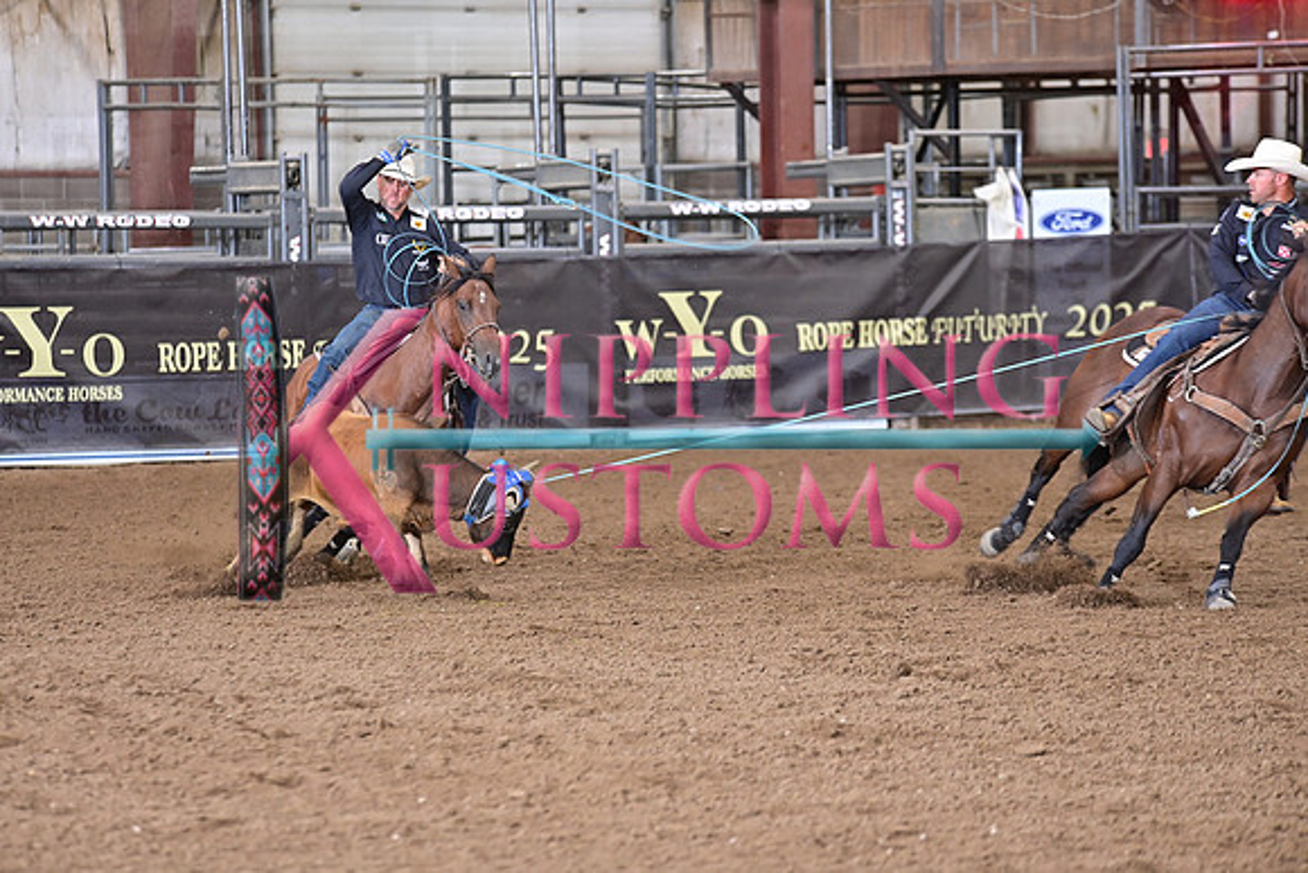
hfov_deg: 10.3
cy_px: 436
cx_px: 654
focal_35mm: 200
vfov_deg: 6.9
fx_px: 7268
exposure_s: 1/250
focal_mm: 200
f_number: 3.5
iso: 2500
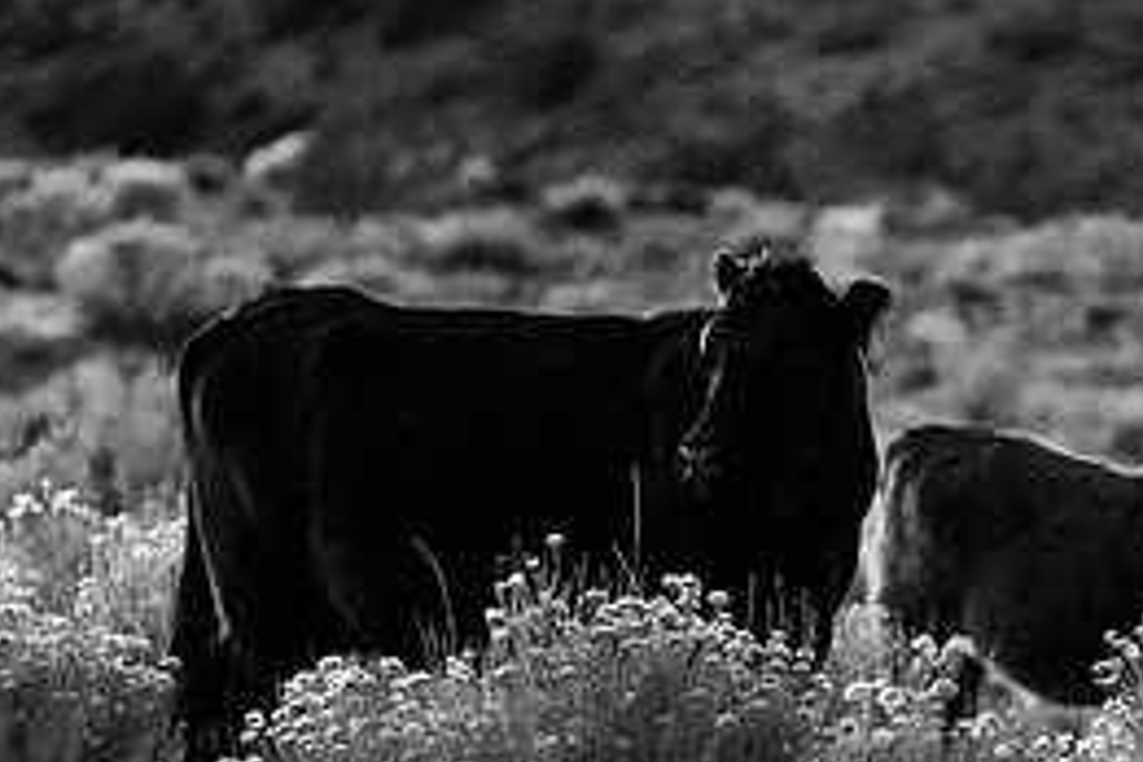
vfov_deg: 2.7
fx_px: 16032
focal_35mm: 505
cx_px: 933
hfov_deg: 4.1
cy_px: 430
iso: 6400
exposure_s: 1/160
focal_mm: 200
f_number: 3.2
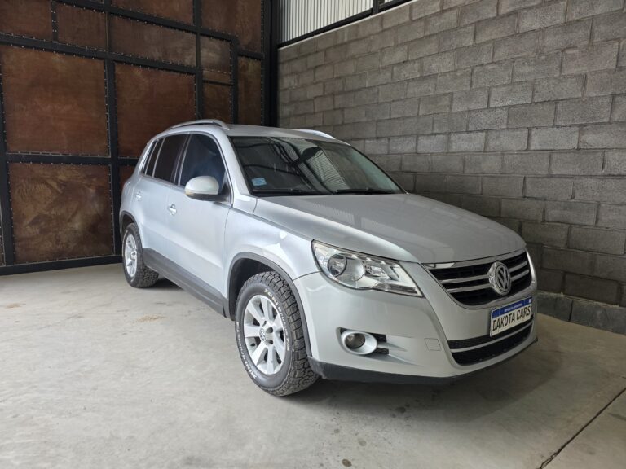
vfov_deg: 58.9
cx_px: 313
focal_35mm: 23
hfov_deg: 73.9
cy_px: 234
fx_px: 416
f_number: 1.7
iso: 100
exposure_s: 1/180
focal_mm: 6.3
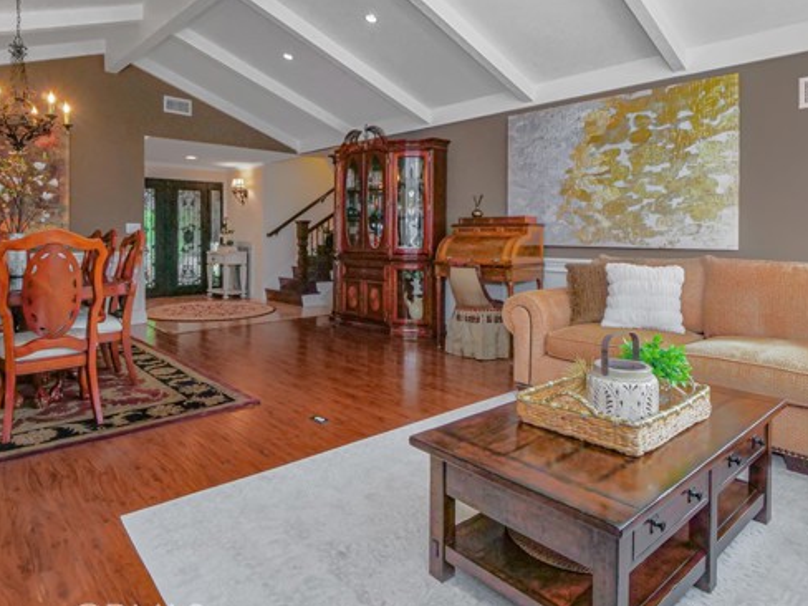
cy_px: 245
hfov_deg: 78.8
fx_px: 490
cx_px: 368
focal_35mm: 21
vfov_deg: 62.9
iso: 1600
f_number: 8
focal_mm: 8
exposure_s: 1/100
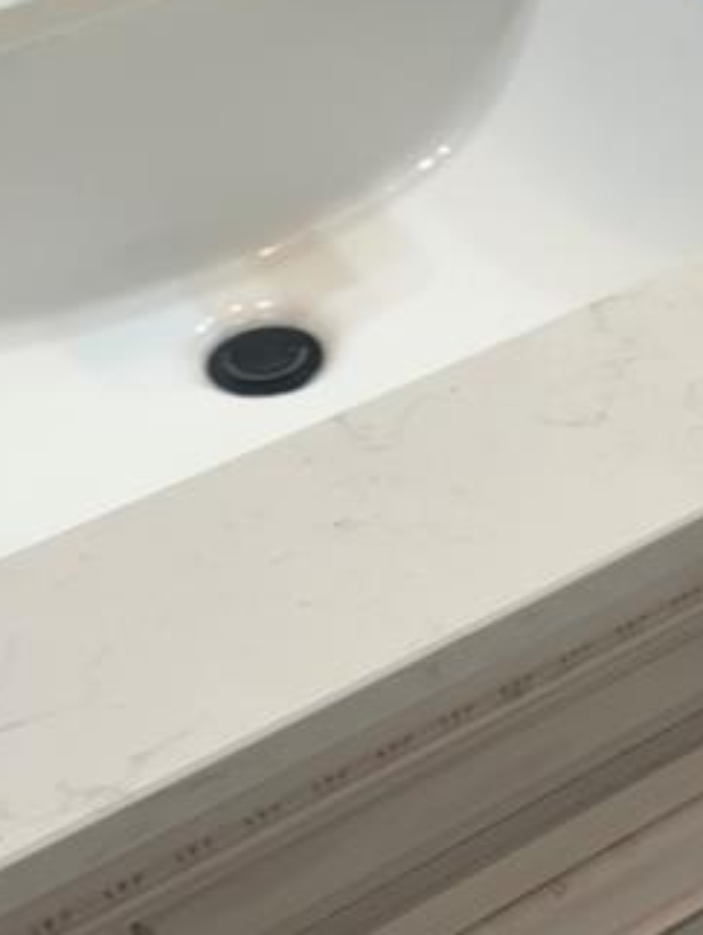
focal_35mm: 62
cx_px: 590
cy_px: 569
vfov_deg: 31.1
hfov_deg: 23.2
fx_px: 1677
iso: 80
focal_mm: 5.7
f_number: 1.5
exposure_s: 1/120
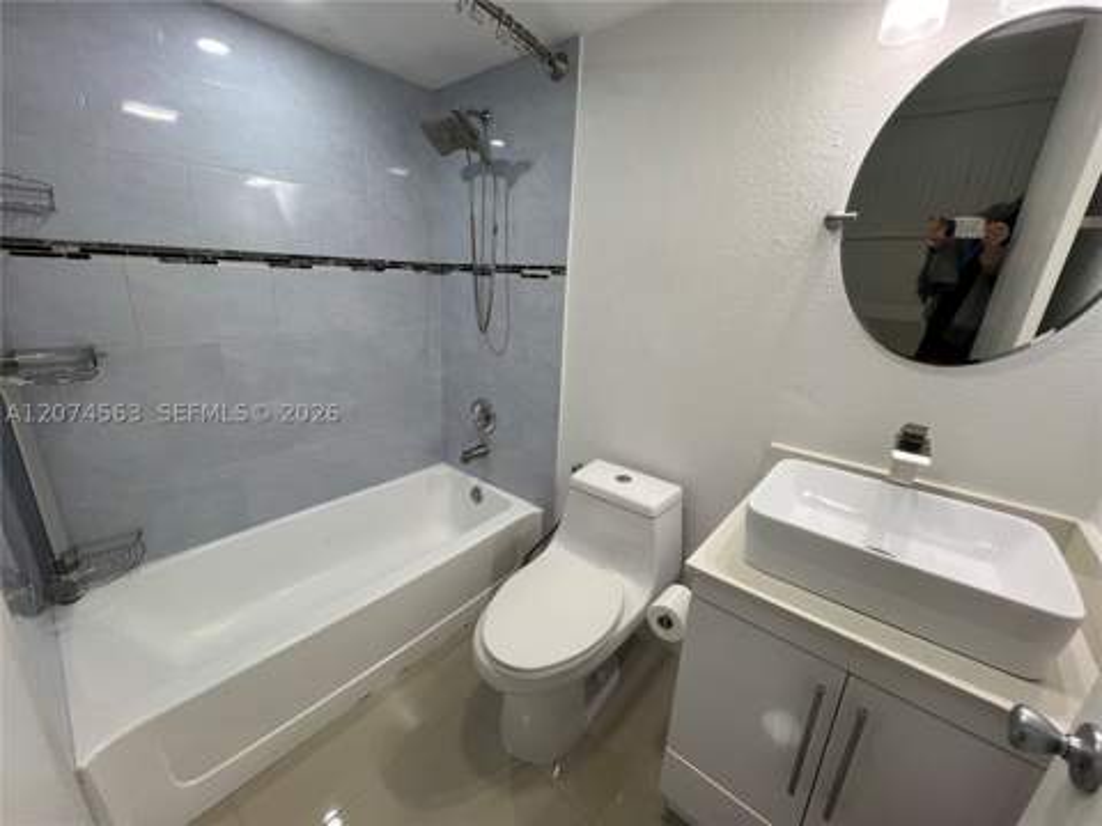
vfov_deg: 89.9
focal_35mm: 13
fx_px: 414
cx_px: 551
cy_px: 413
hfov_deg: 106.2
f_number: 1.8
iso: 64
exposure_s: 1/120
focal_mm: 1.57
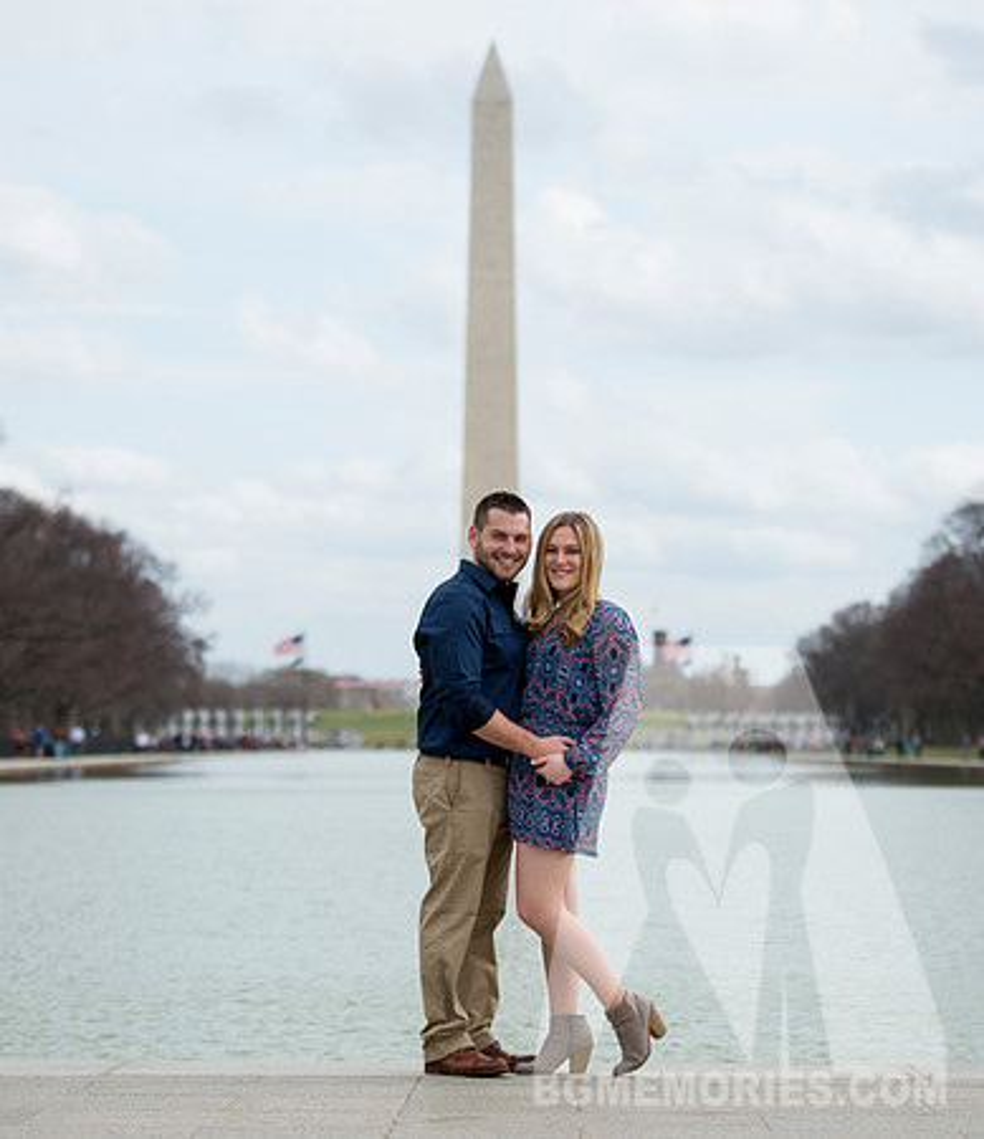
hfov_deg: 11.6
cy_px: 607
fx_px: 4844
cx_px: 534
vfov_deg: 13.4
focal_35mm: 139
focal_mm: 95
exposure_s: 1/1250
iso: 160
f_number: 3.5
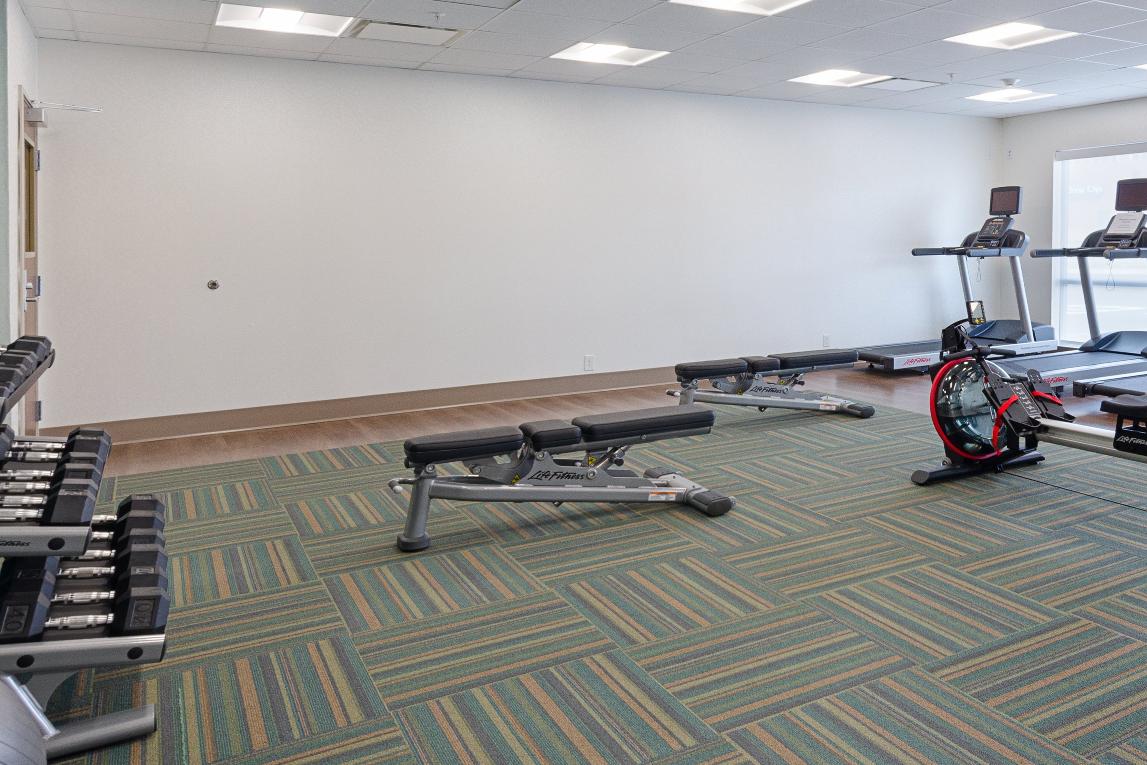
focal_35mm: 27
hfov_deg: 63.7
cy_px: 296
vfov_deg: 47.9
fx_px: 854
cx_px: 861
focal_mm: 11
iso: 200
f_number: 8
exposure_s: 1/1.25
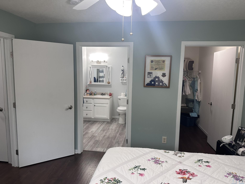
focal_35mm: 24
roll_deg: +1.3
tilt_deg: -4.2
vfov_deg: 56.8
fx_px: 170
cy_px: 92
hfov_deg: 71.6
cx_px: 122
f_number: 1.78
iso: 160
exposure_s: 1/120
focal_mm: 6.86
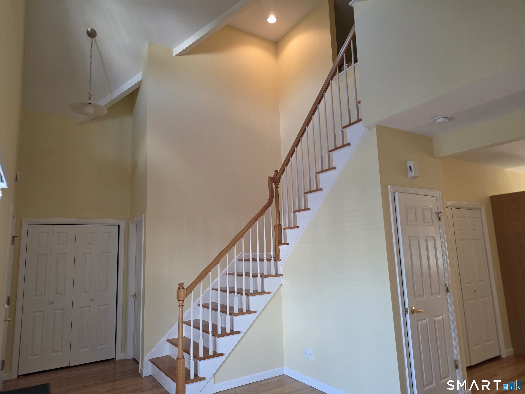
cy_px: 197
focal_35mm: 23
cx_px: 262
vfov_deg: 58.9
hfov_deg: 73.9
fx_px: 349
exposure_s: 1/120
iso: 250
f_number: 1.7
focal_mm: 6.25
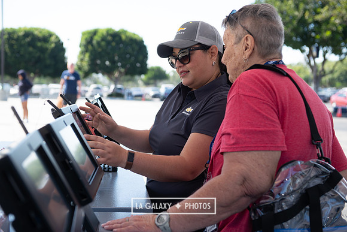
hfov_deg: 35.6
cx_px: 174
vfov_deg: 24.2
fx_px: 540
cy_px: 116
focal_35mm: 56
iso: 250
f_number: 4
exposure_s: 1/800
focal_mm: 56
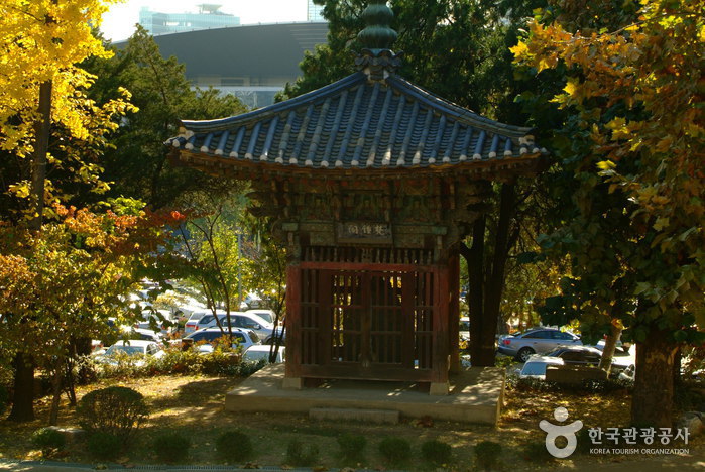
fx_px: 1471
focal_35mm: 75
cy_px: 236
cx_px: 352
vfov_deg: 18.2
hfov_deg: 27.0
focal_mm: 50
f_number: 9.5
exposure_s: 1/180
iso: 400
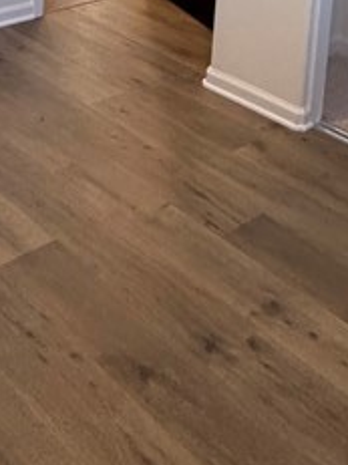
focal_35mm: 62
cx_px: 127
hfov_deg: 23.6
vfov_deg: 26.0
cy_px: -163
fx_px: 832
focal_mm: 2.22
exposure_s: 1/120
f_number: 2.2
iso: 320
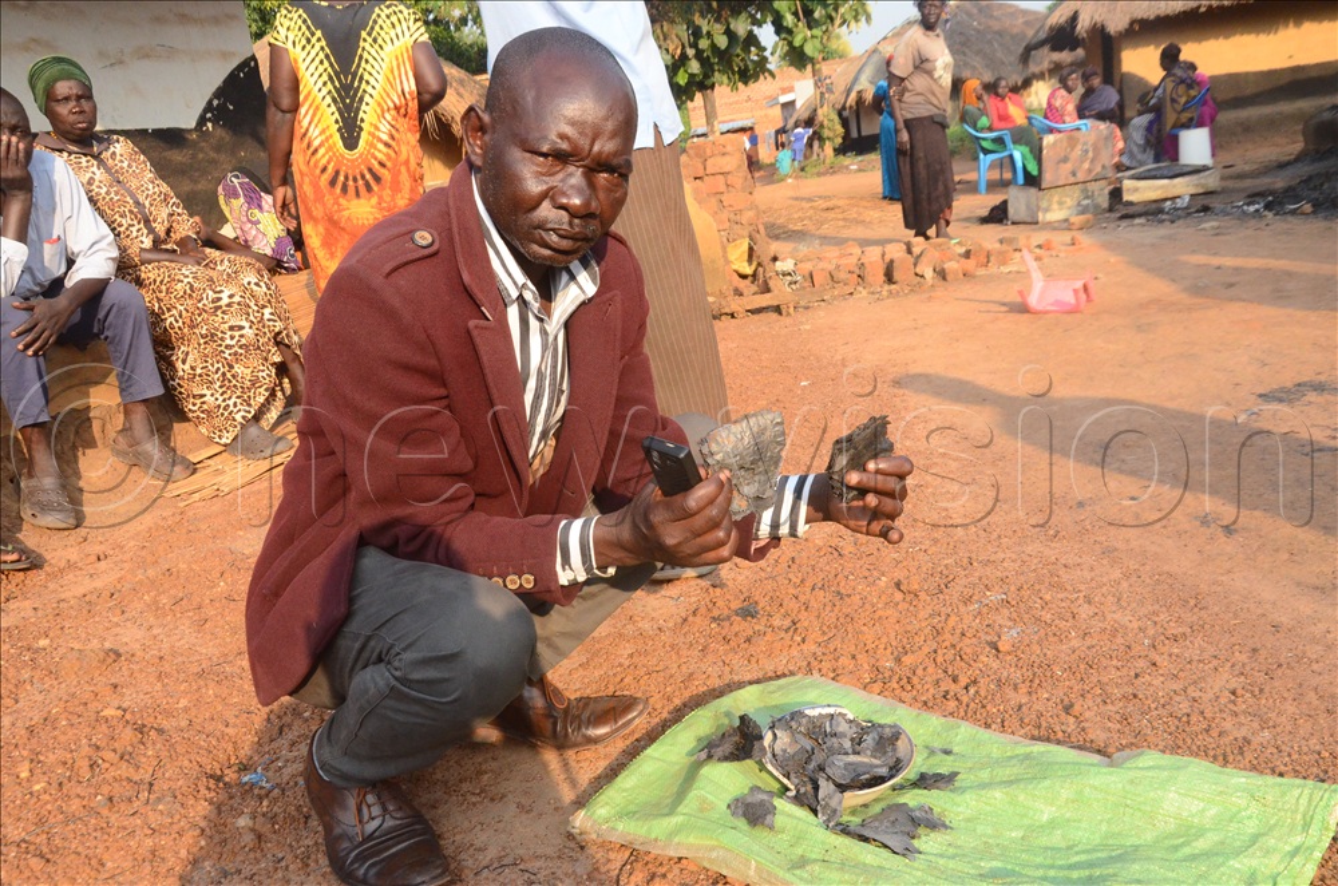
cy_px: 443
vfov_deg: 41.5
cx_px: 669
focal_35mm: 32
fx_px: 1168
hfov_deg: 59.6
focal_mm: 21
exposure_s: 1/800
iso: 2500
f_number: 14
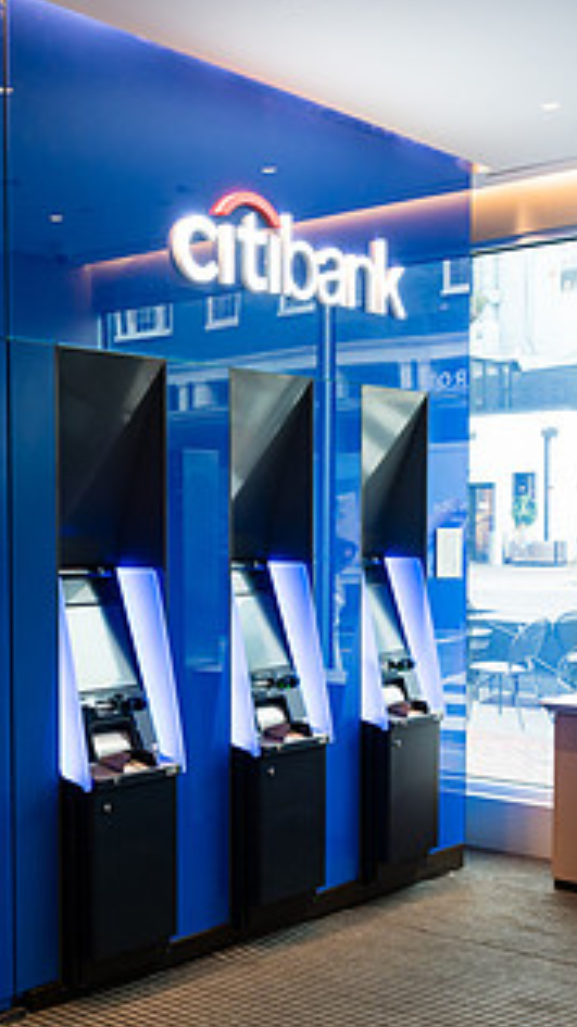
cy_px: 602
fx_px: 1334
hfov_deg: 24.0
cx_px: 97
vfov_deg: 42.0
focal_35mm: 49
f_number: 4
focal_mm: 24
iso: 640
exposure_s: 1/160
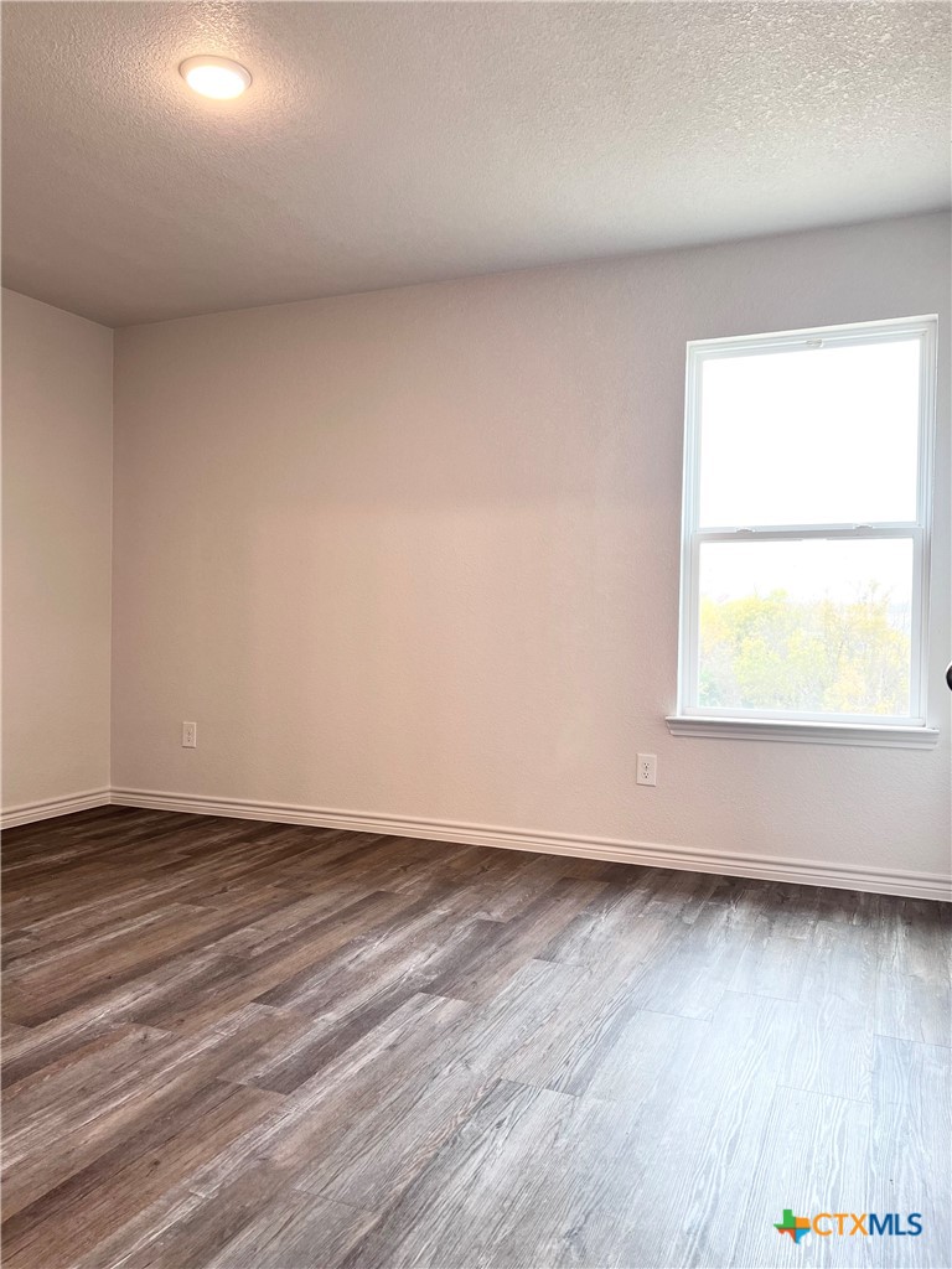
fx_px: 953
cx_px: 476
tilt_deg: -0.2
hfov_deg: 53.1
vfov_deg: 67.3
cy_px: 634
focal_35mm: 26
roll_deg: -0.6
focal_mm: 5.7
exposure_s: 1/120
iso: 80
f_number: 1.5
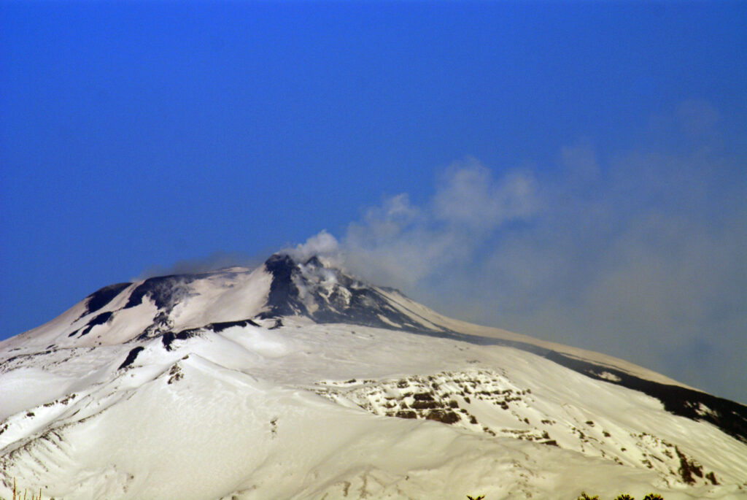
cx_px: 374
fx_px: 9347
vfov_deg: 3.1
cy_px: 250
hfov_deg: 4.6
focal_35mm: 450
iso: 100
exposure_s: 1/640
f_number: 9
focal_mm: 300
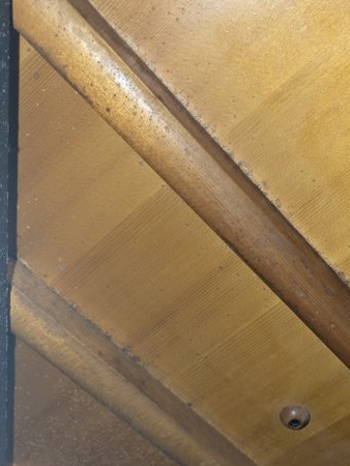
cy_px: 245
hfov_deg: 35.1
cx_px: 270
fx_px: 539
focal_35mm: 40
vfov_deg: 46.8
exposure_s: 1/120
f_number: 1.89
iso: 230
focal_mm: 5.43
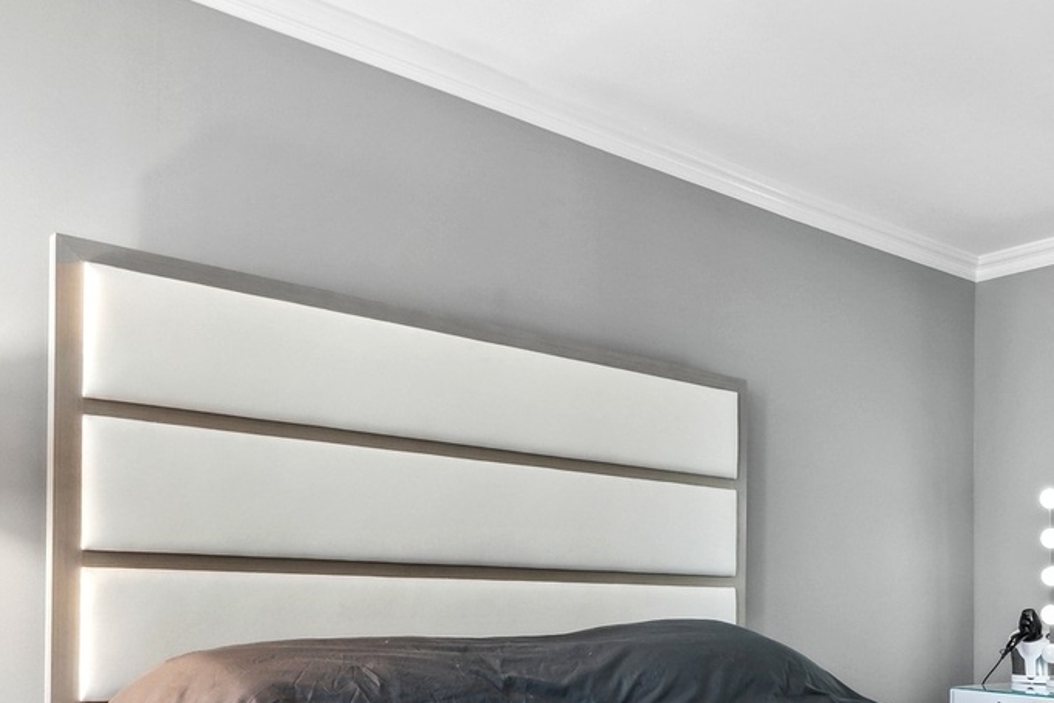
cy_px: 640
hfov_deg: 47.0
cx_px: 894
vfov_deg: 33.2
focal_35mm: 38
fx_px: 1113
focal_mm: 16
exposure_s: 1/60
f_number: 8
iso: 400
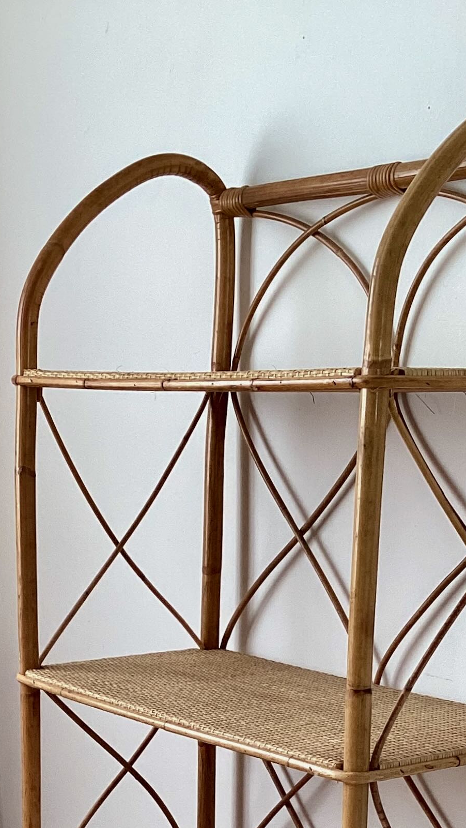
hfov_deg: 17.7
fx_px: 1493
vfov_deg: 29.0
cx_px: 156
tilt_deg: -15.5
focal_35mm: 68
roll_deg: -1.1
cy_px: 831
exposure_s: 1/120
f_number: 2.4
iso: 80
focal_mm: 3.3
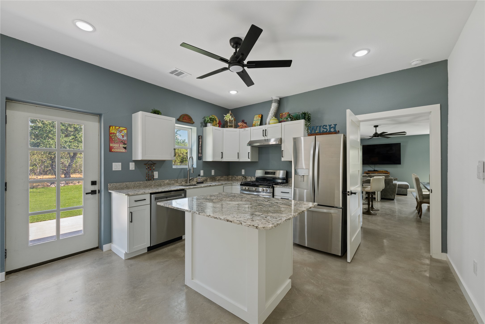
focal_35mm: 14
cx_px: 242
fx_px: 189
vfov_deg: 81.2
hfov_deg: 104.3
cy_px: 162
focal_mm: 14
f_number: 8
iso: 400
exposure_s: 1/15
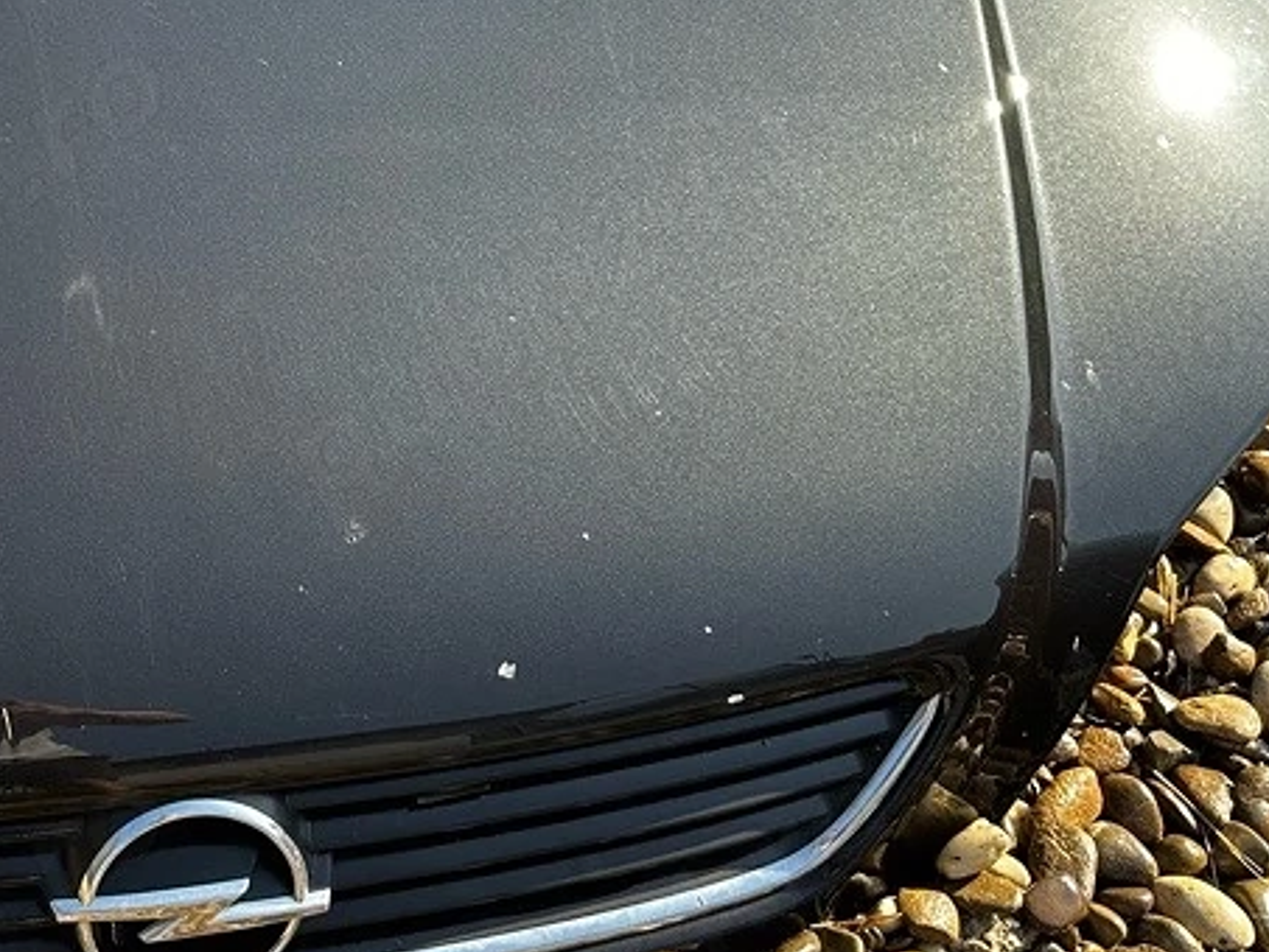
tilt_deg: -46.0
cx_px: 48
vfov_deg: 27.3
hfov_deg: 33.6
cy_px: 297
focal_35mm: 53
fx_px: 1943
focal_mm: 6.86
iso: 80
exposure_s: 1/663
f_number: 1.78
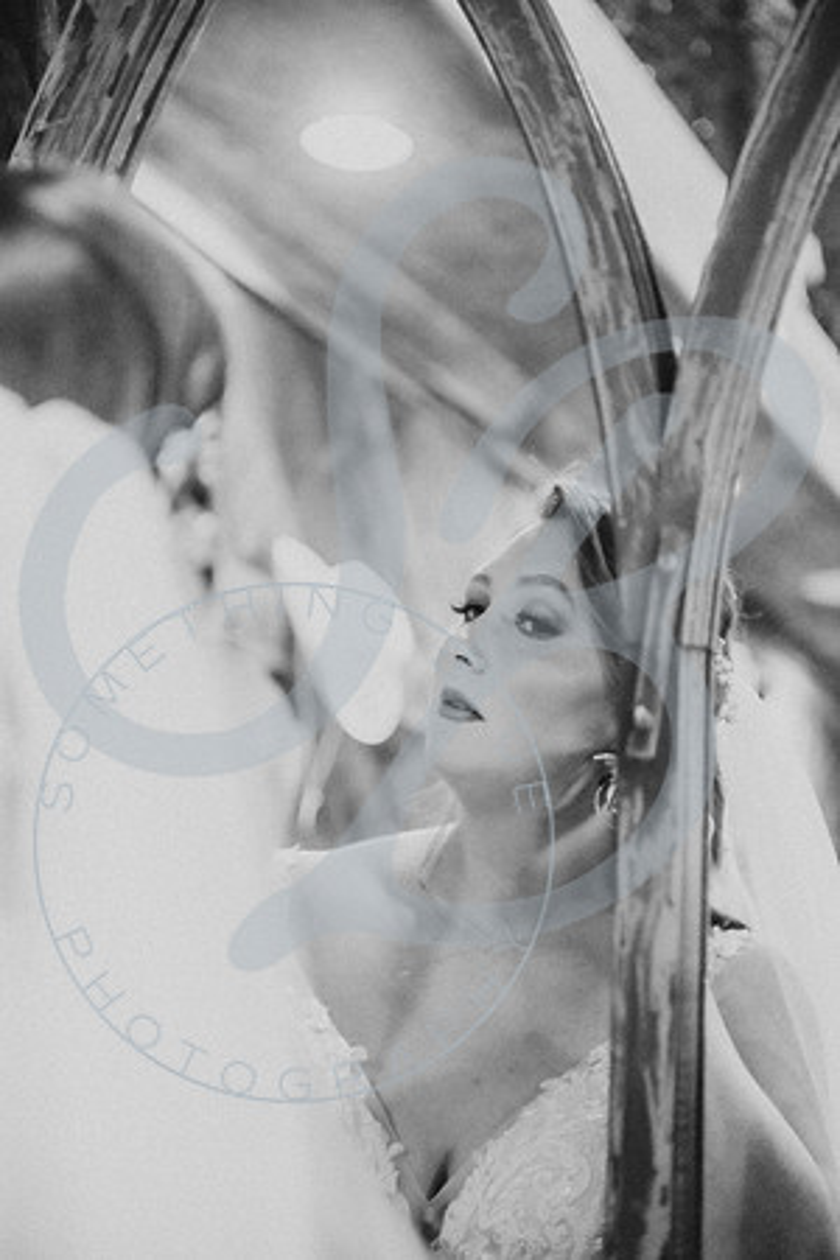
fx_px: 2450
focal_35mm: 70
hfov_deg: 19.5
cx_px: 420
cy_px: 630
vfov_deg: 28.8
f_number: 2.8
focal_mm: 70
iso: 2500
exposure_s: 1/125
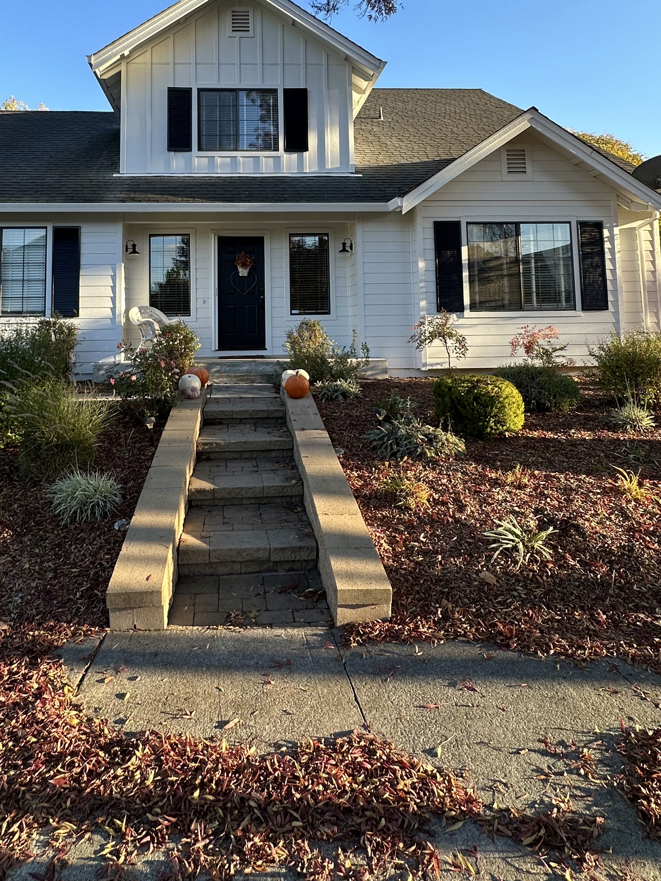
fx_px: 585
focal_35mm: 23
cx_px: 260
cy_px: 279
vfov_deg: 71.3
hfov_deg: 58.3
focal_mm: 2.22
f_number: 2.2
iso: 40
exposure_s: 1/305
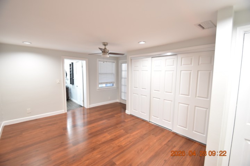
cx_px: 125
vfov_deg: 77.3
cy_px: 83
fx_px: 104
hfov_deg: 100.4
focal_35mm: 15
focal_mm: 10
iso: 800
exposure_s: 1/20
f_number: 3.5
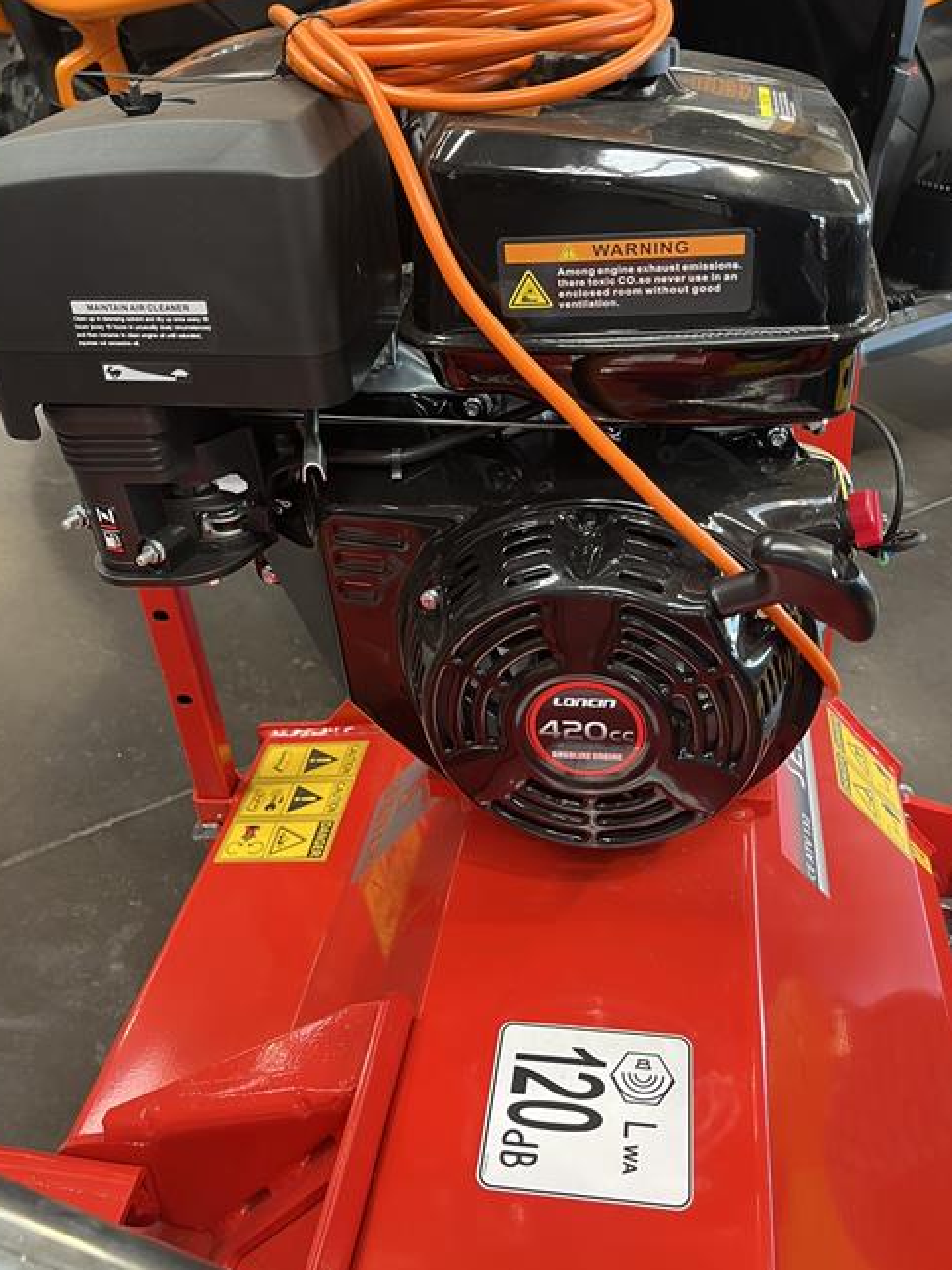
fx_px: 1137
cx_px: 477
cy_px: 558
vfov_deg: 58.2
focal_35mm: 31
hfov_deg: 45.4
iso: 125
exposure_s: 1/95
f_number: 1.6
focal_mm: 5.1
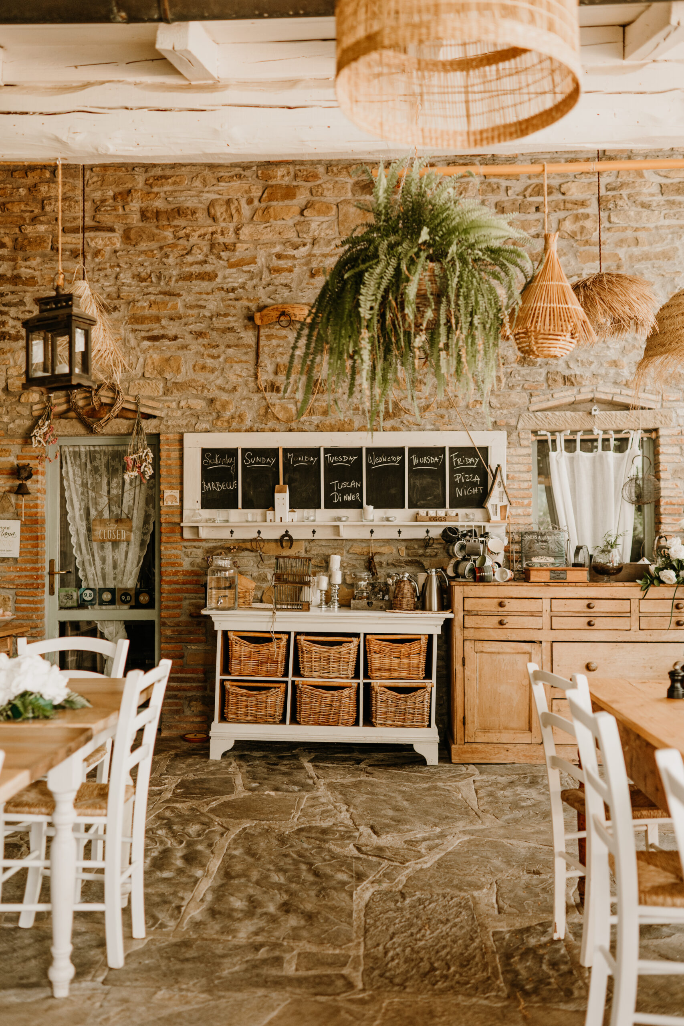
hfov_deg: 37.9
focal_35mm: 35
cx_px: 342
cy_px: 513
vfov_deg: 54.4
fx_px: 997
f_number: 2.2
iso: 1000
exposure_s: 1/125
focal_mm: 35
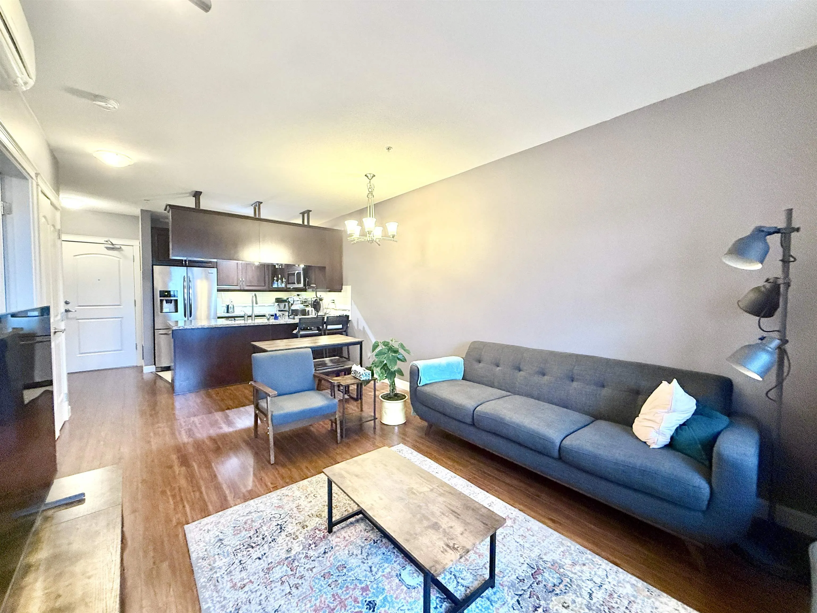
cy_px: 306
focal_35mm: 14
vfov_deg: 85.7
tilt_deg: -1.7
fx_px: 330
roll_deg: -1.0
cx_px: 408
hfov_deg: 102.1
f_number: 2.2
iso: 500
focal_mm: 2.22
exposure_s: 1/60
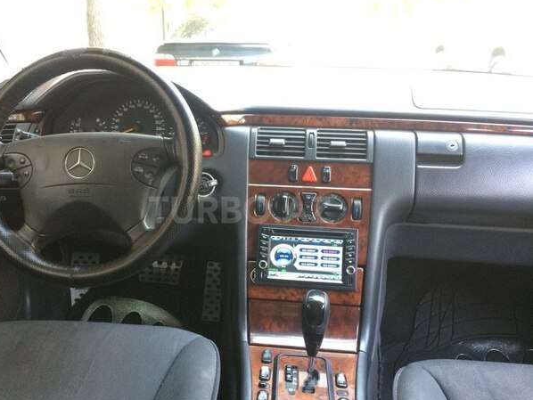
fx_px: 493
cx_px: 240
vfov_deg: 44.2
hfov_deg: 56.7
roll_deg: -0.4
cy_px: 210
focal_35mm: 32
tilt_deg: -17.5
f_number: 2.2
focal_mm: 4.15
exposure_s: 1/33
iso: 80
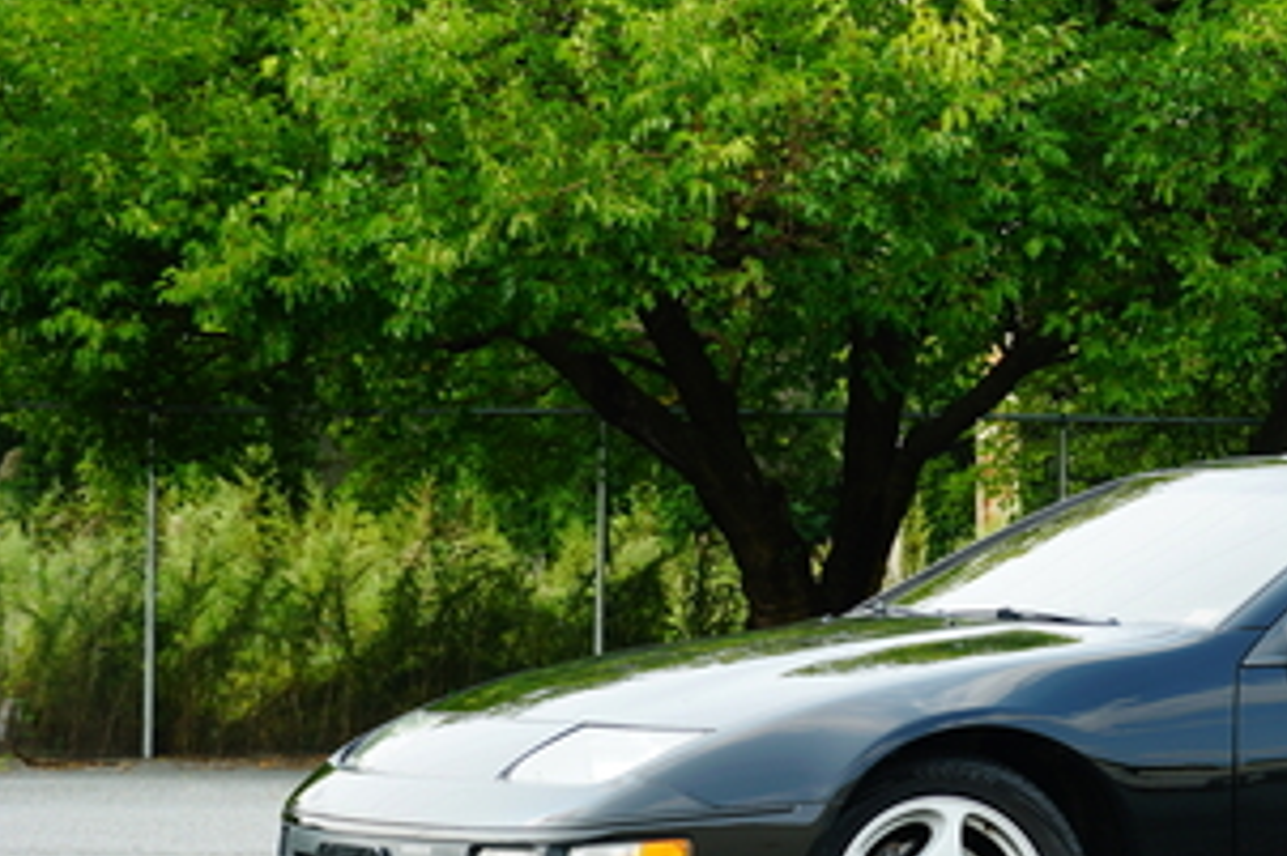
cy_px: 590
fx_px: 5324
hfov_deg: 13.6
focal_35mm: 149
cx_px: 1215
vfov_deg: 9.2
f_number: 4.5
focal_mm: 50
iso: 100
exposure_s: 1/200
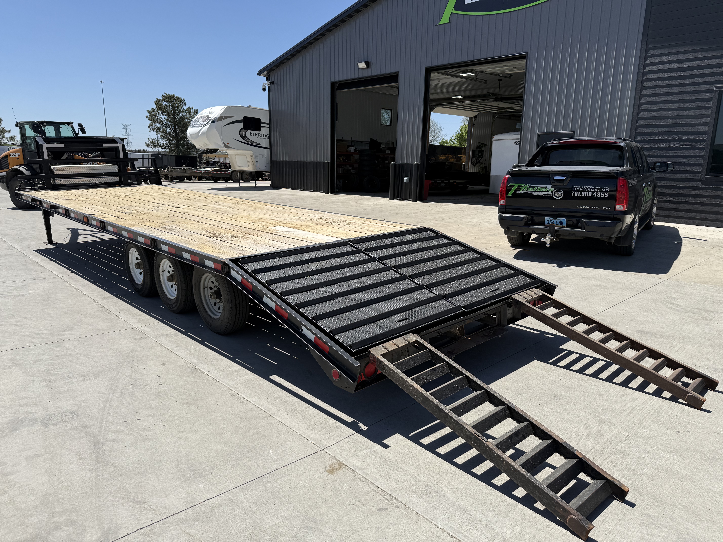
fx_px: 501
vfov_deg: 56.8
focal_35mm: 24
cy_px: 271
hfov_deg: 71.6
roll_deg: -3.3
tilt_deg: -10.9
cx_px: 362
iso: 80
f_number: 1.78
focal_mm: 6.76
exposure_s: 1/5714
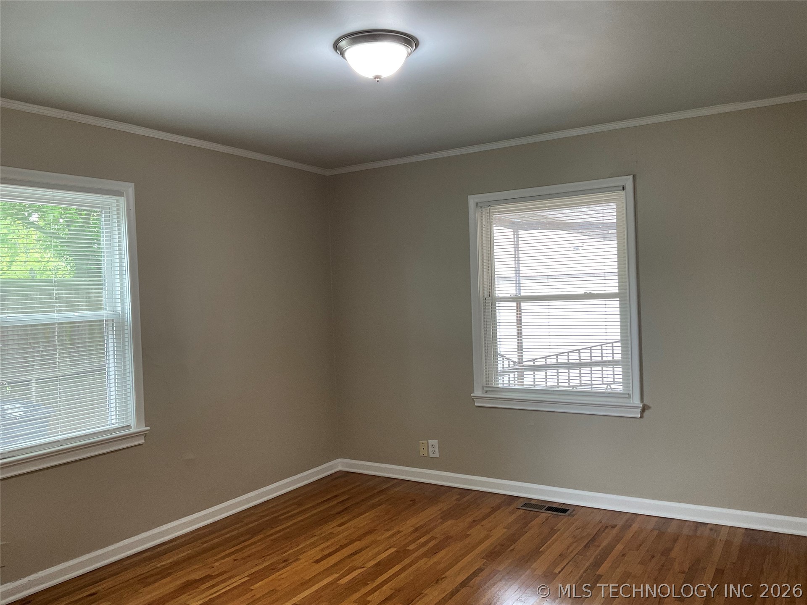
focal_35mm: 29
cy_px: 302
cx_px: 404
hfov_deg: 61.7
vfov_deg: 48.2
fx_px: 676
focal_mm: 3
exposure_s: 1/60
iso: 64
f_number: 1.8
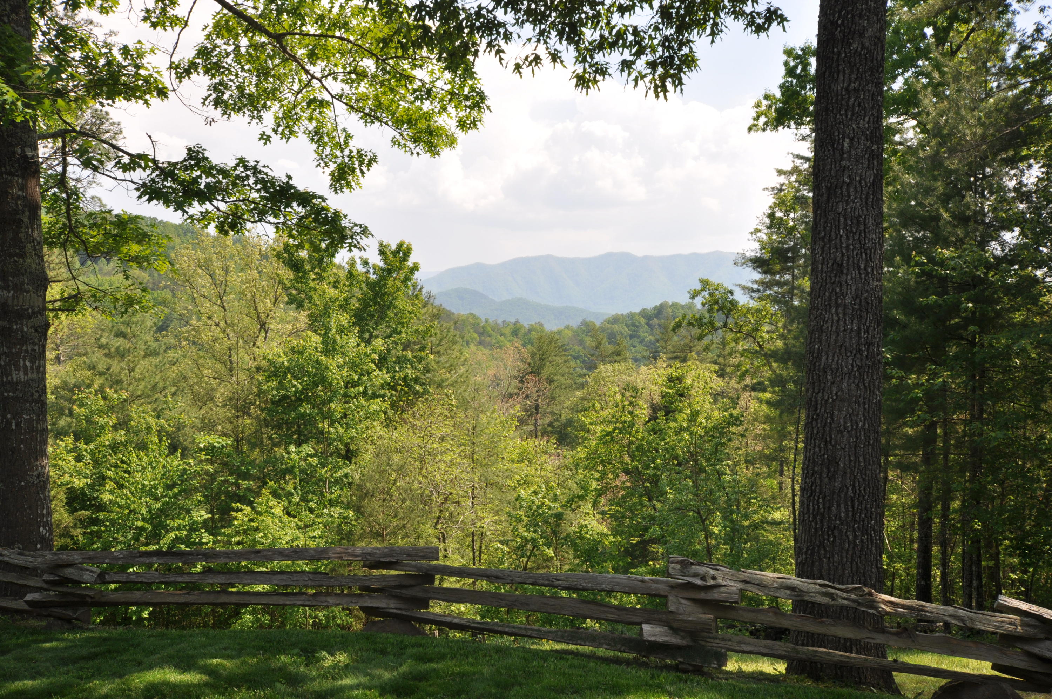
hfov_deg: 53.2
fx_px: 1051
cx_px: 526
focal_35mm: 36
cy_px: 350
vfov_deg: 36.8
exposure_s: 1/200
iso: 200
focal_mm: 24
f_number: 10
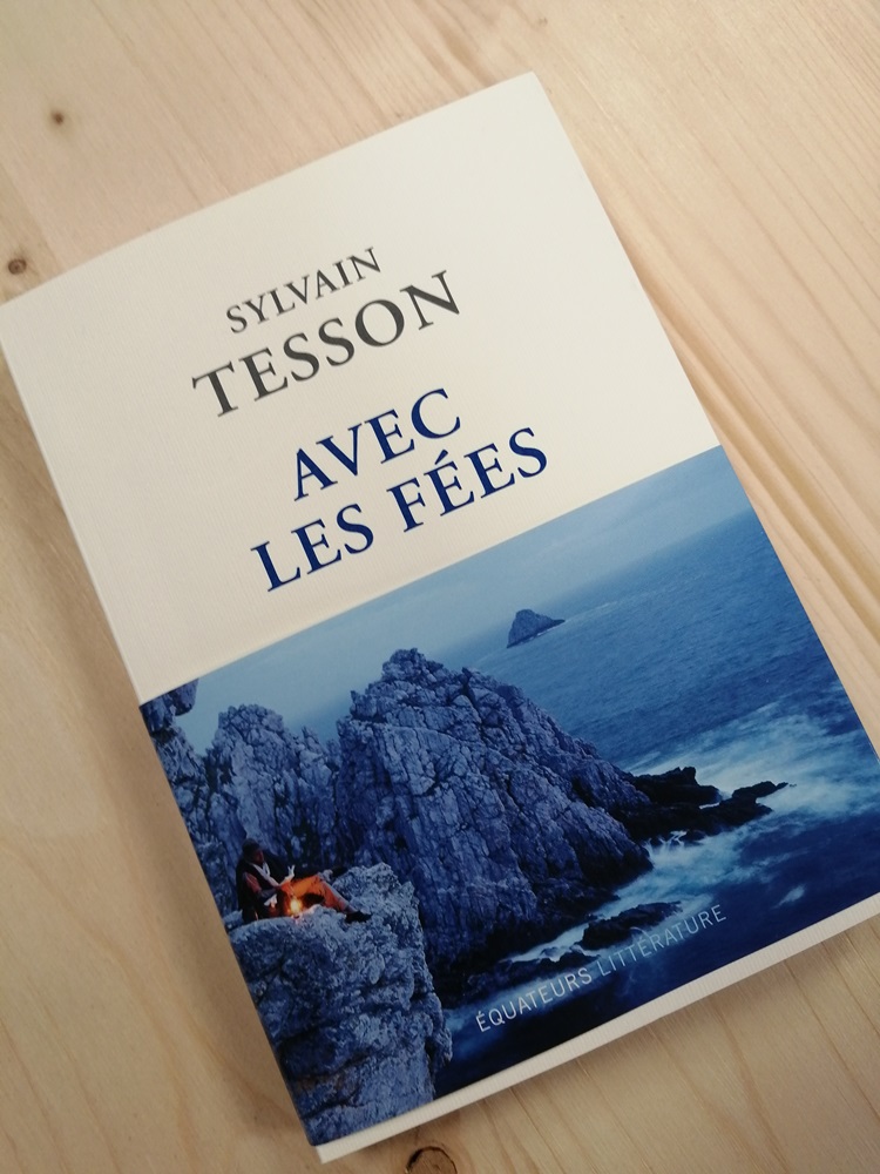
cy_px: 587
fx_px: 881
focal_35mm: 26
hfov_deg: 53.1
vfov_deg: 67.3
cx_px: 440
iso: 80
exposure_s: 1/33.3
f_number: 1.8
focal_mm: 3.46
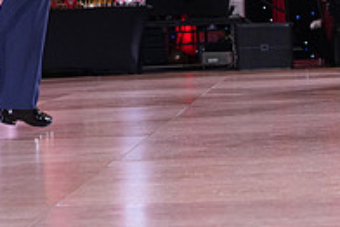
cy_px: -81
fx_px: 1172
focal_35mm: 124
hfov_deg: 16.5
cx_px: 213
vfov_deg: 10.8
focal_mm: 42
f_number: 5
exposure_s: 1/250
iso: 2500
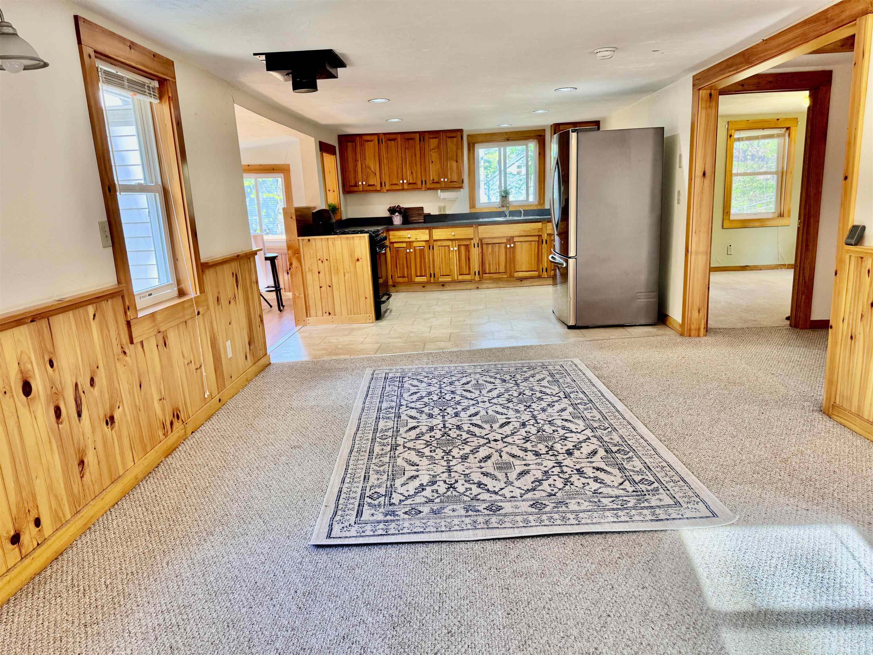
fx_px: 605
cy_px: 328
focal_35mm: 24
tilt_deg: -13.2
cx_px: 436
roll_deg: +2.3
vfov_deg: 56.8
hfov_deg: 71.6
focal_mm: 6.76
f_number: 1.78
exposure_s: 1/60
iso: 125
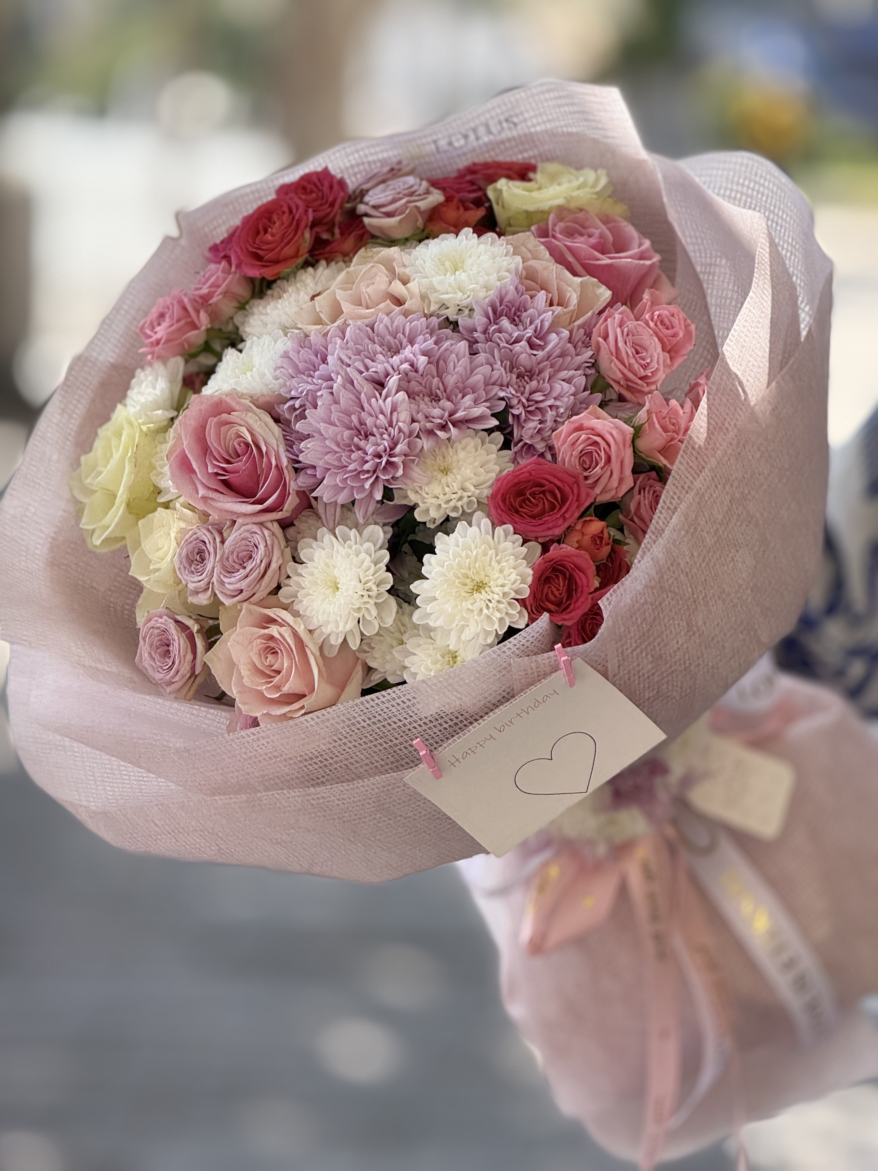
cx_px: 439
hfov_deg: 12.3
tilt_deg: -5.2
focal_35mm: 120
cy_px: 586
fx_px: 4058
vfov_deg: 16.4
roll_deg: -4.0
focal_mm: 15.66
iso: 64
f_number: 2.8
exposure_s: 1/518
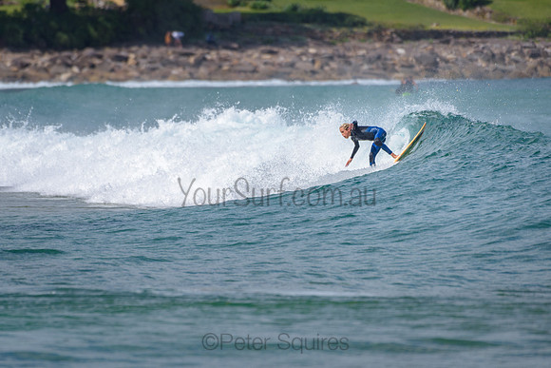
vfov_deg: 2.2
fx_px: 9379
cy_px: 143
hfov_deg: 3.4
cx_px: 213
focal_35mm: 613
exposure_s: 1/2000
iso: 140
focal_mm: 500
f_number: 5.6
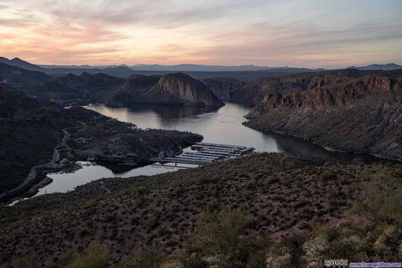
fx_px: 514
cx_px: 201
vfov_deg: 29.3
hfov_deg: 42.7
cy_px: 134
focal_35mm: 46
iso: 800
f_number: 4
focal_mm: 46
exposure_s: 1/50
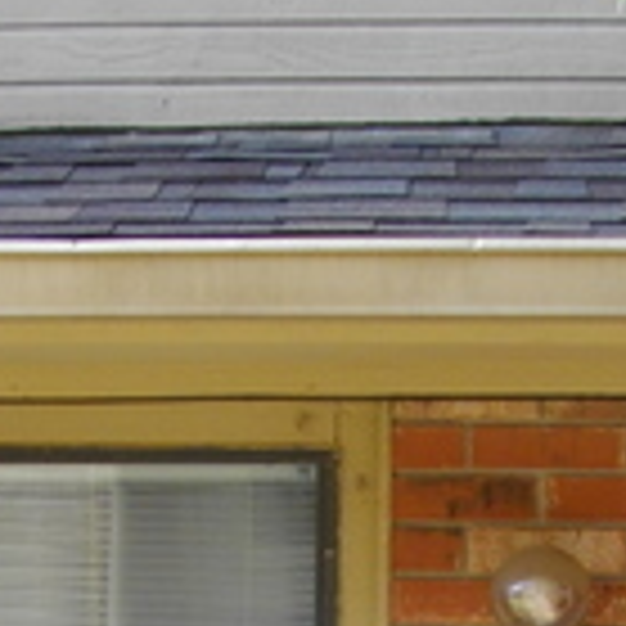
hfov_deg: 12.8
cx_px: 137
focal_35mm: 136
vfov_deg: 12.3
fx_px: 2783
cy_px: 914
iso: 100
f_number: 2.9
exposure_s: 1/160
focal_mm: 5.7
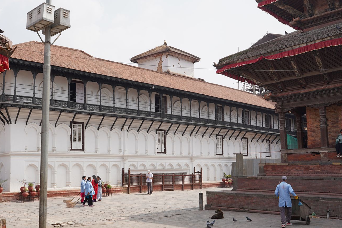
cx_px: 106
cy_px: 135
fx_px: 352
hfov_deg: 50.7
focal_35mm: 37
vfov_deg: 35.8
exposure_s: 1/125
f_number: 9
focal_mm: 24
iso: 100
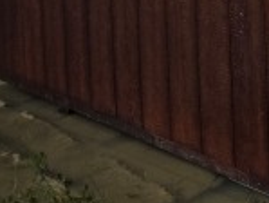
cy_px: -196
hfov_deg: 17.4
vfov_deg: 13.1
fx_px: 770
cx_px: 431
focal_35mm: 99
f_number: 1.7
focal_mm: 6.3
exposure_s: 1/1384
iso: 80
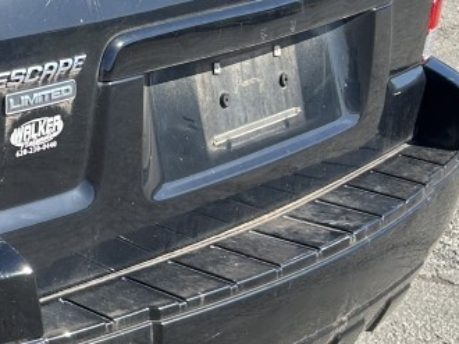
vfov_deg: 14.6
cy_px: 130
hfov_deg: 17.8
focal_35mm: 101
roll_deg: -0.6
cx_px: -185
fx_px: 1338
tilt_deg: -13.2
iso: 50
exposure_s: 1/1311
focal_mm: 5.7
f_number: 1.5
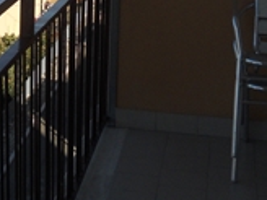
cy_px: -62
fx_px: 964
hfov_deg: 15.1
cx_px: -73
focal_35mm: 125
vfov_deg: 11.5
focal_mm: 5.8
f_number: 3.5
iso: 80
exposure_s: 1/800
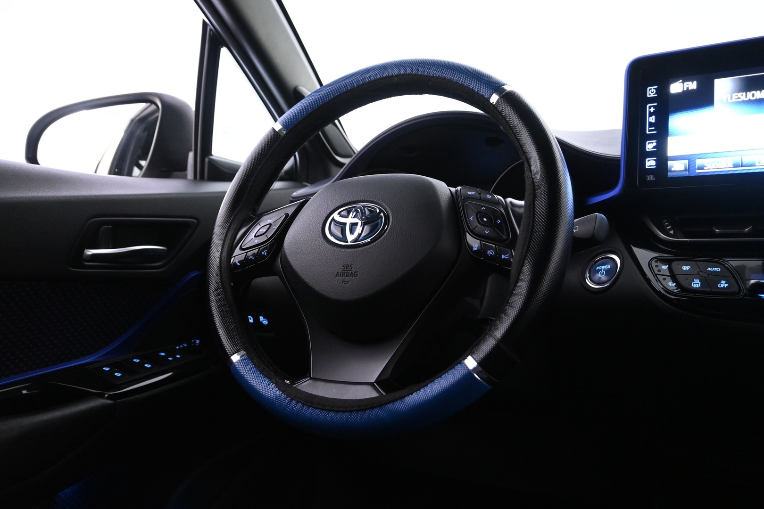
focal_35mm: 32
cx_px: 382
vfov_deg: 41.7
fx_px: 668
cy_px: 254
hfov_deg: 59.5
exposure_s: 1/30
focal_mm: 21
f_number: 4
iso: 3200
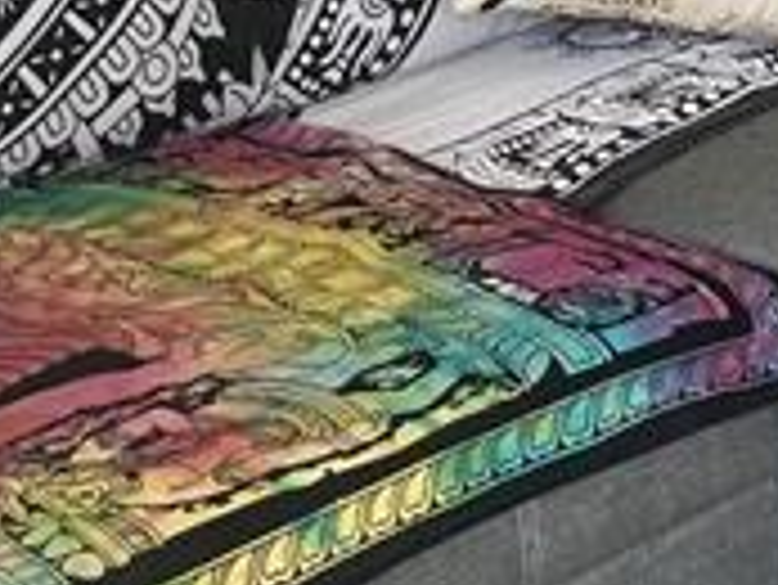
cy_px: -531
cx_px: 1632
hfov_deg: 11.4
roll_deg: -0.4
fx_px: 3464
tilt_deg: -9.5
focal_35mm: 154
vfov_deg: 9.1
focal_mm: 5.1
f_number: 1.6
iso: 40
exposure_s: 1/120
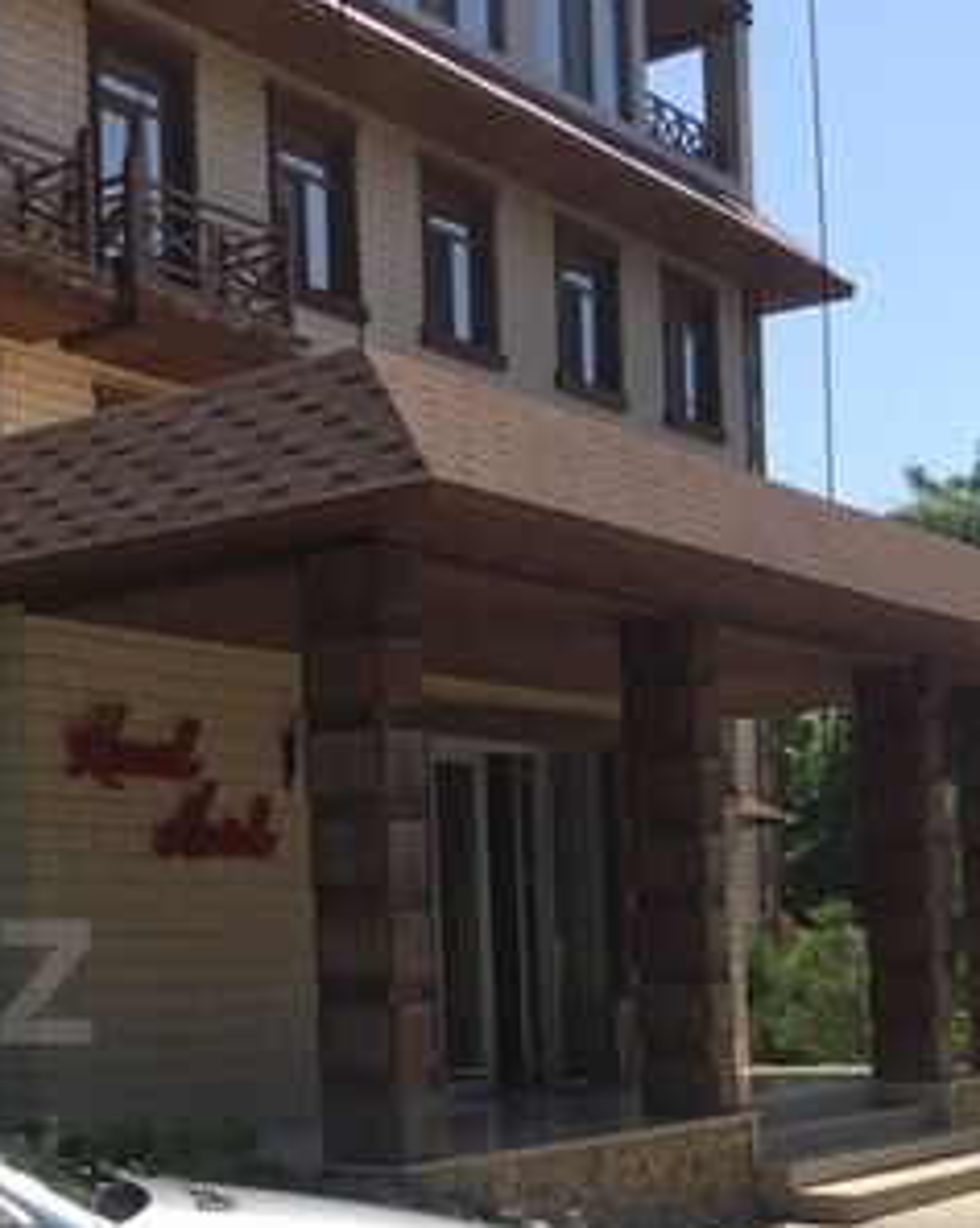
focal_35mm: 63
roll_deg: +1.1
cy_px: 982
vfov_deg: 29.4
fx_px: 2288
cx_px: -331
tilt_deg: -0.1
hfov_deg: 21.6
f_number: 2.2
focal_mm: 4.15
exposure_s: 1/1412
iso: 32
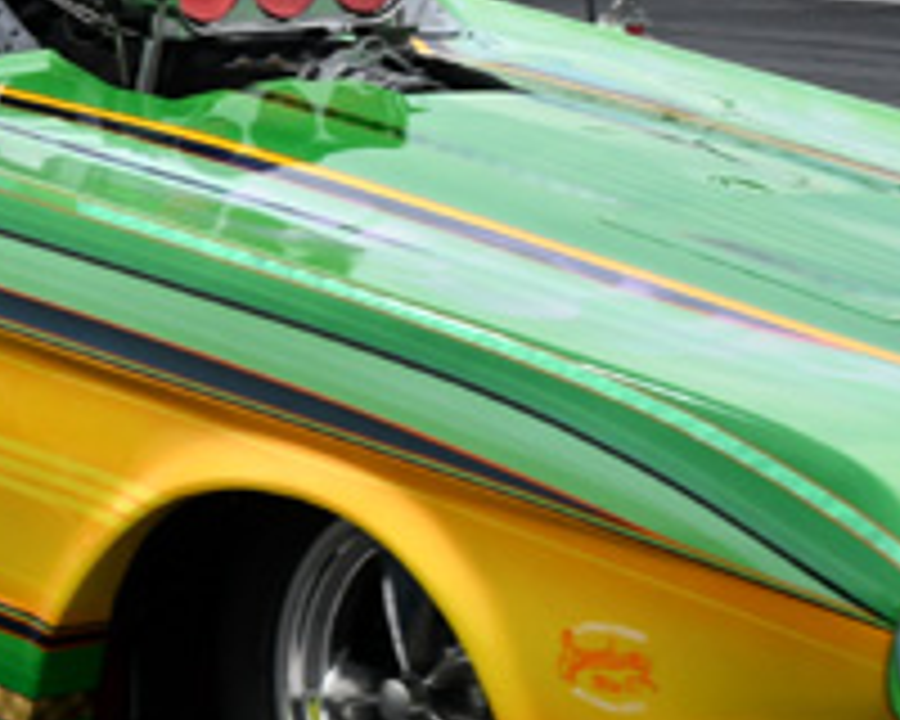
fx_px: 7139
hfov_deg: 7.2
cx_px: -122
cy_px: 335
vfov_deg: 5.8
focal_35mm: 268
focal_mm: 38
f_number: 5.6
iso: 160
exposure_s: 1/1000
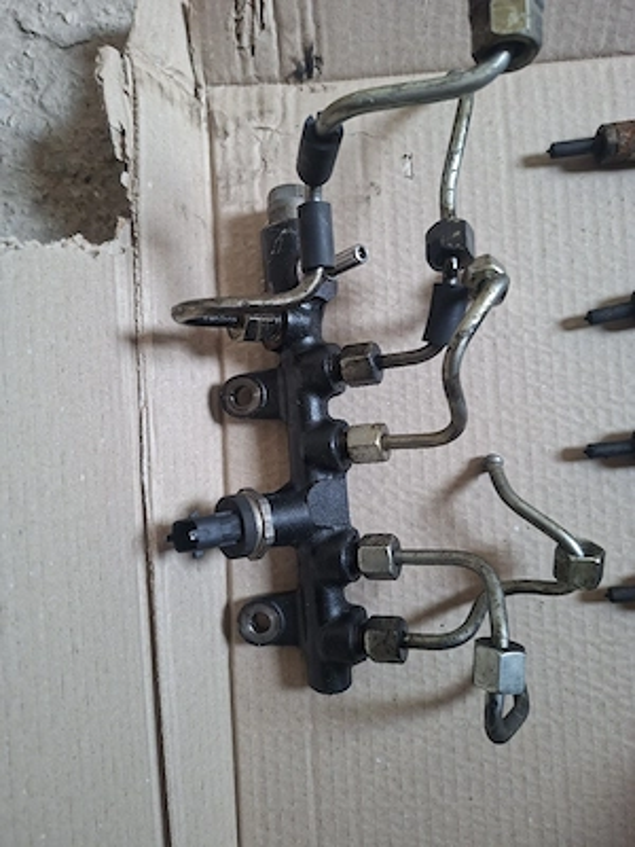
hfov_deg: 58.9
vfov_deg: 73.9
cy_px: 424
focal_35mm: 23
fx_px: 563
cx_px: 318
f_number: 1.8
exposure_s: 1/30
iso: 250
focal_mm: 5.54
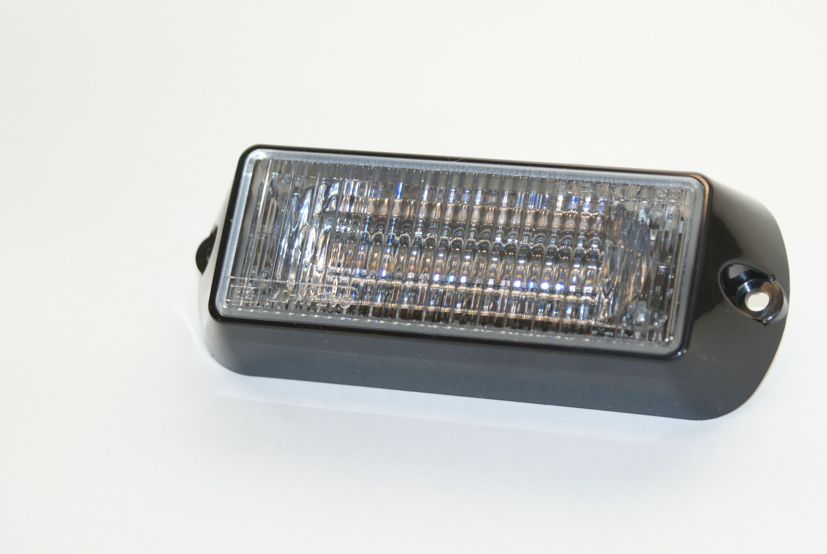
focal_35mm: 103
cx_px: 492
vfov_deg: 13.4
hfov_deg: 19.9
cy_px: 286
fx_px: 2360
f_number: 5.6
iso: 250
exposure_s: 1/125
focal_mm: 55
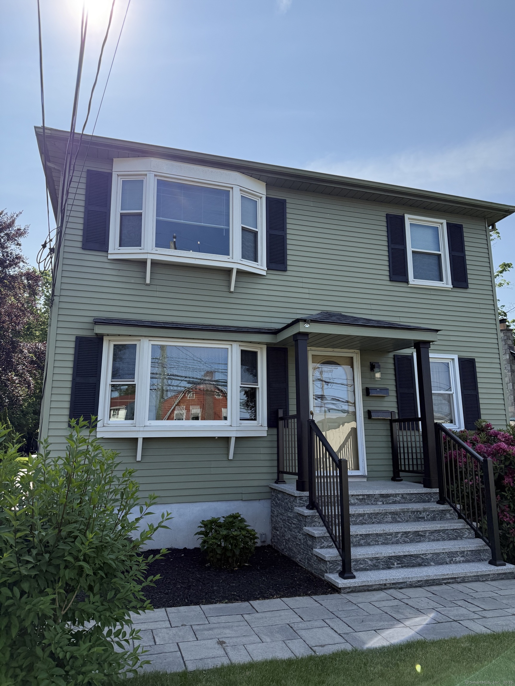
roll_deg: +0.4
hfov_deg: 56.8
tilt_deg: +12.1
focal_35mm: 24
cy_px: 343
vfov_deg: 71.6
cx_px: 258
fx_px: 476
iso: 100
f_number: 1.78
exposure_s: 1/3584
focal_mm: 6.76
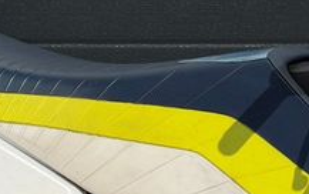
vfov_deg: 8.5
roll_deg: +1.4
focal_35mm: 150
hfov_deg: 13.8
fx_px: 1264
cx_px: 38
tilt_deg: -27.2
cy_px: 331
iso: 80
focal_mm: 6.76
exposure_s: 1/11364
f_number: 1.78
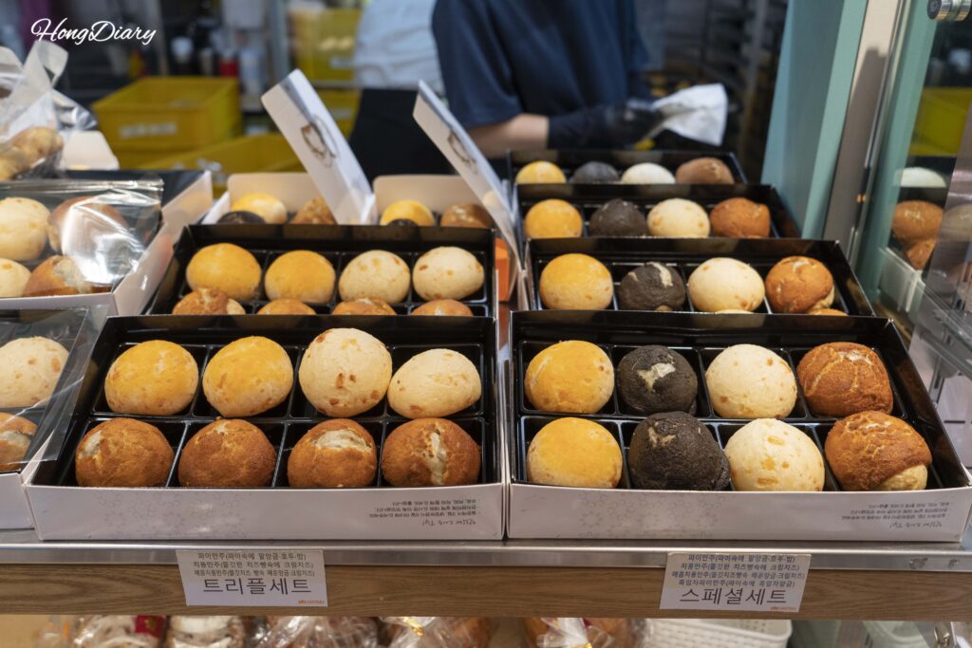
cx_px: 486
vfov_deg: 41.1
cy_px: 324
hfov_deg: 58.7
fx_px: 864
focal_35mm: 32
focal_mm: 32
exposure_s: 1/160
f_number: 4.5
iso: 1250
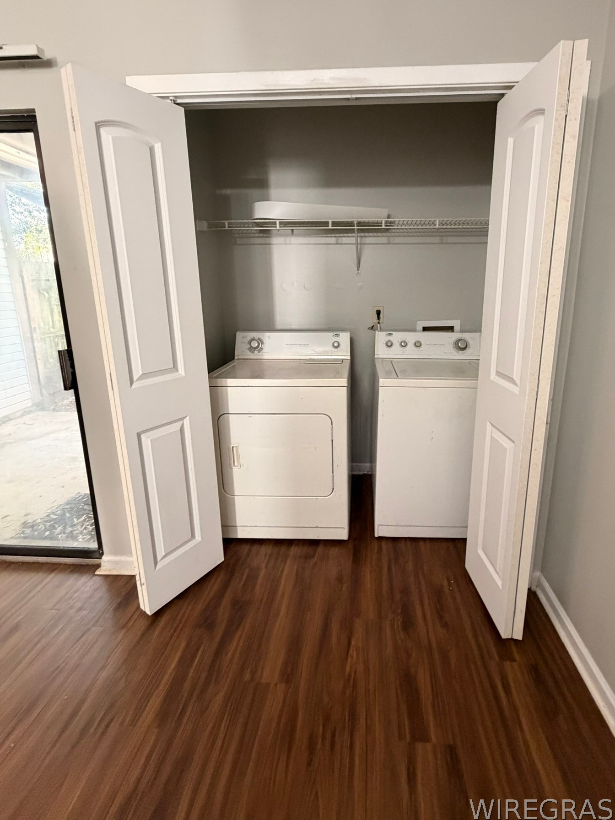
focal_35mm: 16
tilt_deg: -8.1
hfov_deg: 77.7
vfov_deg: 94.1
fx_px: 379
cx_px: 350
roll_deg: +0.7
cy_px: 363
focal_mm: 2.22
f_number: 2.2
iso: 500
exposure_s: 1/60
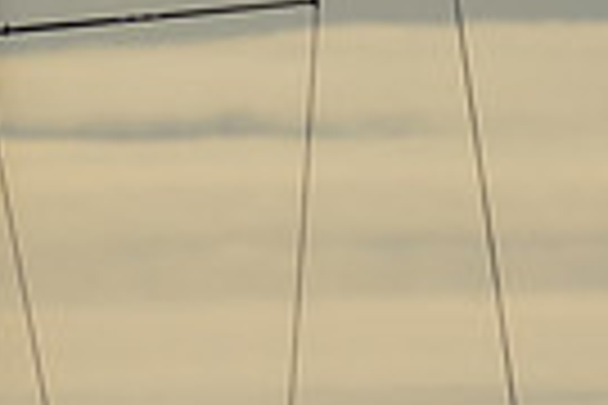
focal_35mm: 2349
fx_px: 39669
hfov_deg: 0.9
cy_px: -314
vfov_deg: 0.6
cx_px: -307
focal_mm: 200
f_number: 6.3
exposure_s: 1/2000
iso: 100
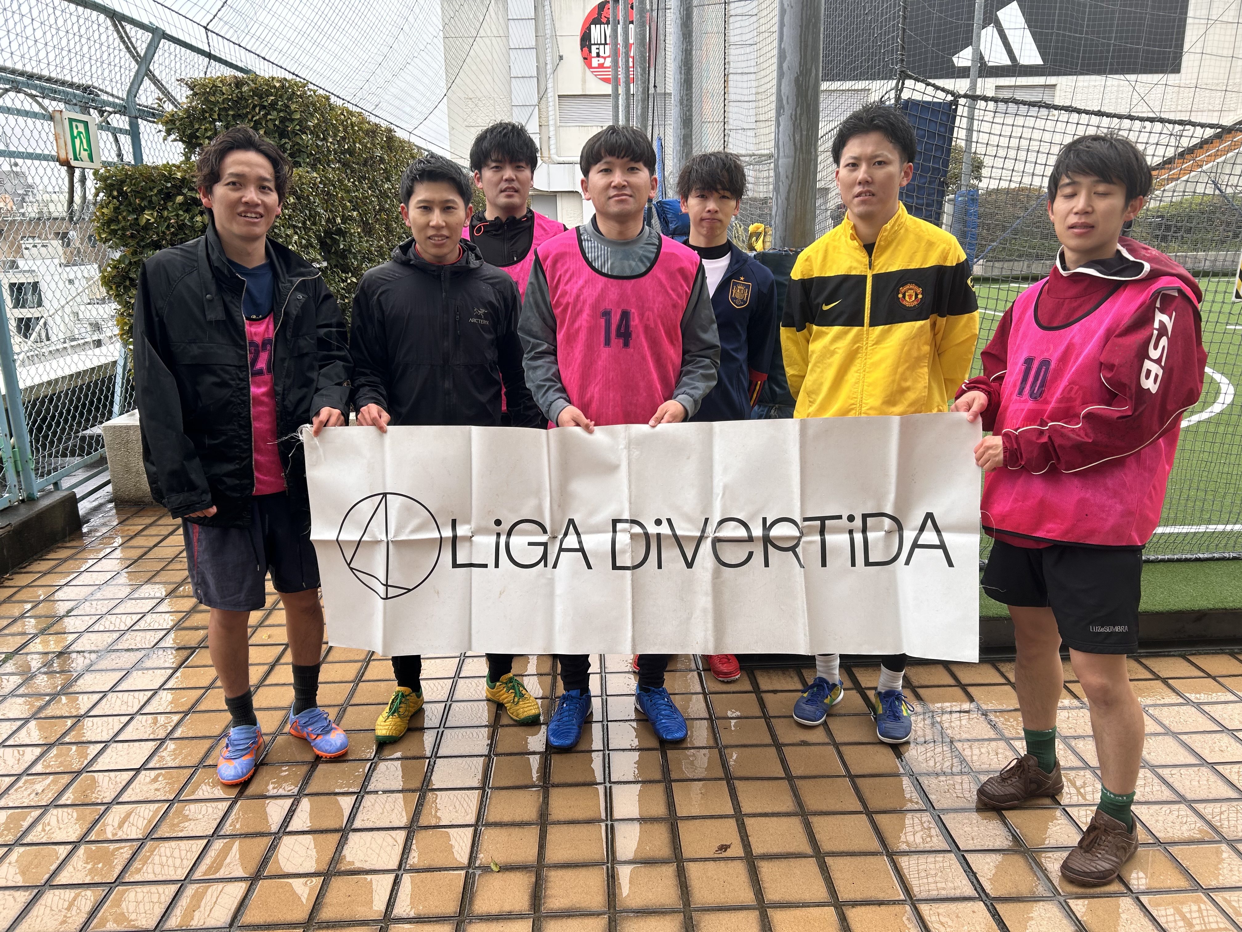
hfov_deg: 67.3
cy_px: 466
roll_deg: +1.1
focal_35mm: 26
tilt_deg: -15.2
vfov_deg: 53.1
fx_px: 933
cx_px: 621
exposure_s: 1/193
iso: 40
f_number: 1.5
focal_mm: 5.7
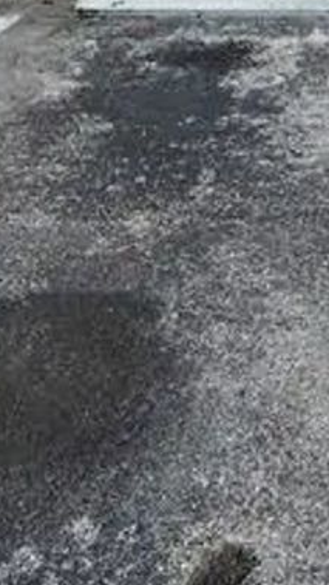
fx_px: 791
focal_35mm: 51
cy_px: -260
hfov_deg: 22.3
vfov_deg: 28.7
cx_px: 354
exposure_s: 1/2000
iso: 50
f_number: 1.9
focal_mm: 2.2
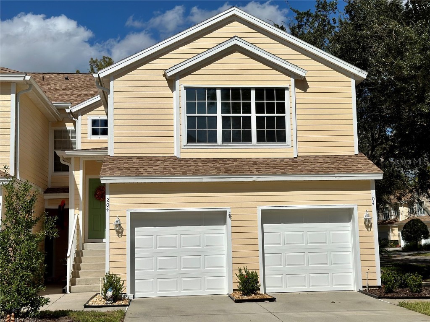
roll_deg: +0.5
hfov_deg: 39.7
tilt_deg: +7.0
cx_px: 215
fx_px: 596
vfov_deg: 30.3
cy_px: 161
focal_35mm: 48
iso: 80
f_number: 1.78
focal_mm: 6.86
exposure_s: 1/18868
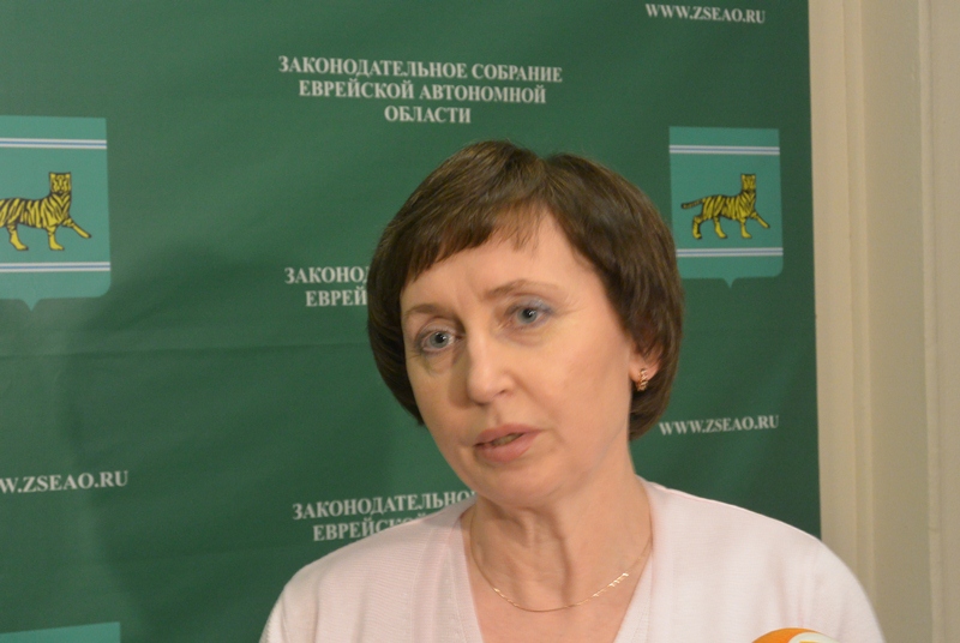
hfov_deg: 27.3
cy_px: 322
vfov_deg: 18.5
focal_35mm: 74
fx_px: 1976
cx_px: 480
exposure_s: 1/15
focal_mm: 27.5
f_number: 5.6
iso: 800
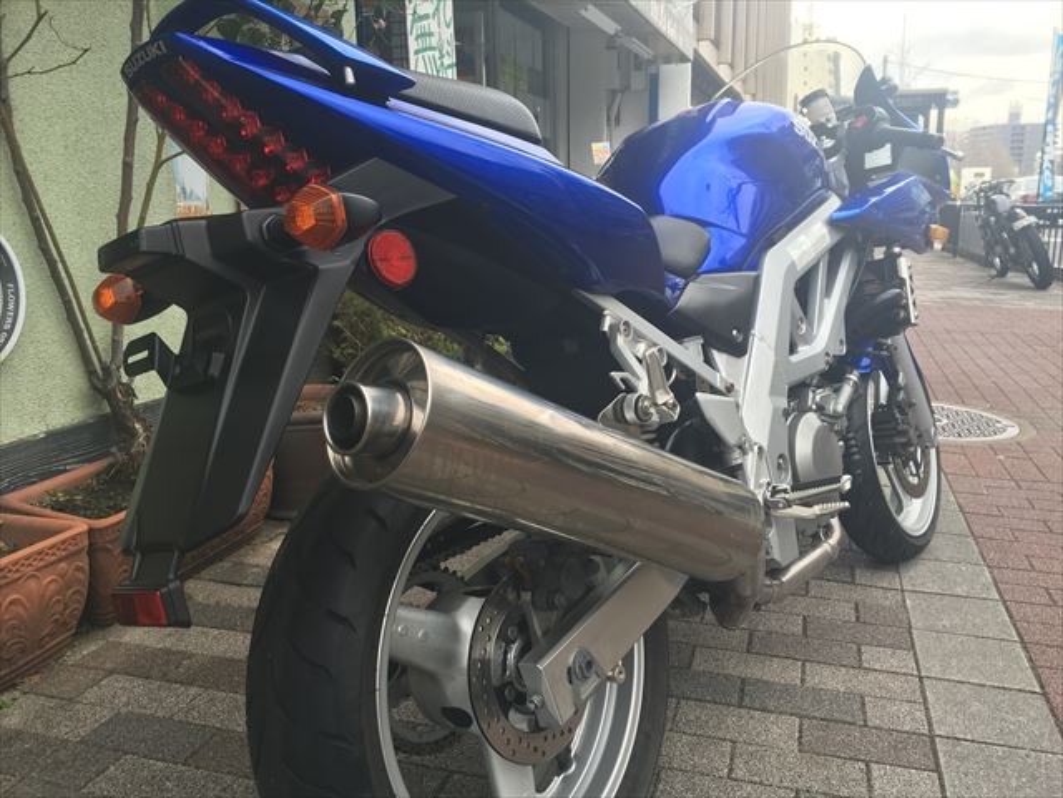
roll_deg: +2.0
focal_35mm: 29
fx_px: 891
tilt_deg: -13.4
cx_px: 532
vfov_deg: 48.2
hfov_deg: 61.7
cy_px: 399
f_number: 2.2
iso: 25
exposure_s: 1/124
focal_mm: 4.15
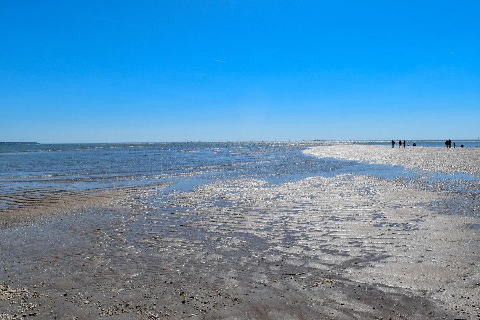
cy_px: 160
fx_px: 400
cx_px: 240
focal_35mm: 30
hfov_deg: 61.9
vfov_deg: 43.6
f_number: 8
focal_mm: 20
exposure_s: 1/2000
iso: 320
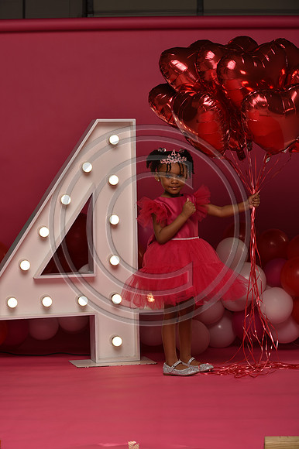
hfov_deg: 18.2
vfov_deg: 27.0
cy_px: 224
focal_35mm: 75
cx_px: 150
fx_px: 935
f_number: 5.6
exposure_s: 1/160
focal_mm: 75
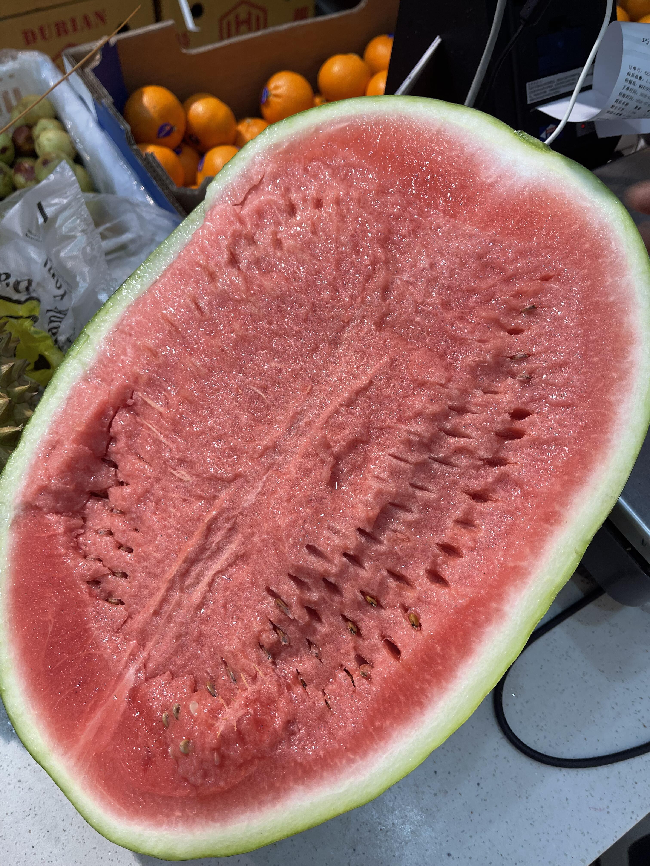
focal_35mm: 26
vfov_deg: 67.3
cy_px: 433
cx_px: 325
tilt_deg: -58.5
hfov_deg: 53.1
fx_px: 651
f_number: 1.6
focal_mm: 5.1
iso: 64
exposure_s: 1/100
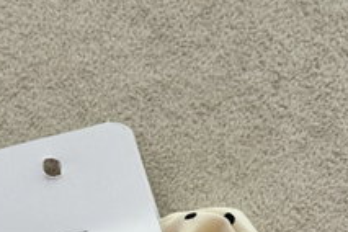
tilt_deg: -77.2
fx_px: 1208
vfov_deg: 10.7
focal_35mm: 125
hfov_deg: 16.4
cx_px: 147
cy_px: 297
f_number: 1.78
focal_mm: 6.76
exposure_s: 1/146
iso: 64
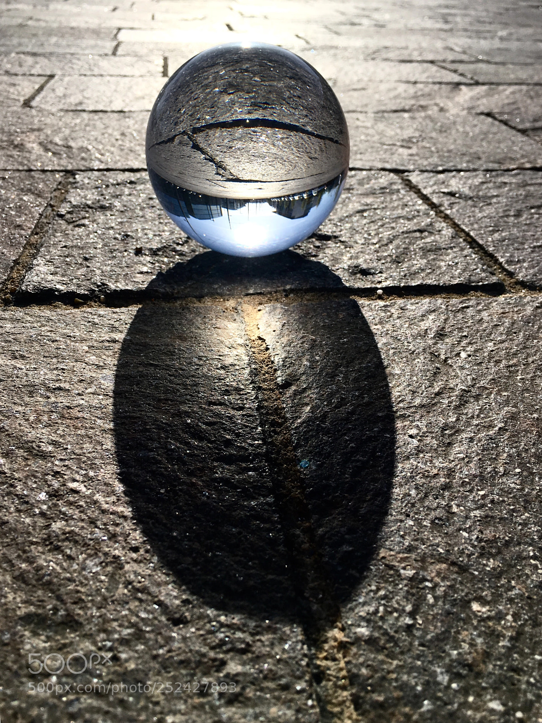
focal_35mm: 29
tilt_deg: -30.5
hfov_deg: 48.2
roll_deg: -2.0
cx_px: 271
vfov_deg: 61.7
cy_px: 362
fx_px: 606
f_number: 2.2
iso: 25
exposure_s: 1/2198
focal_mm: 4.15
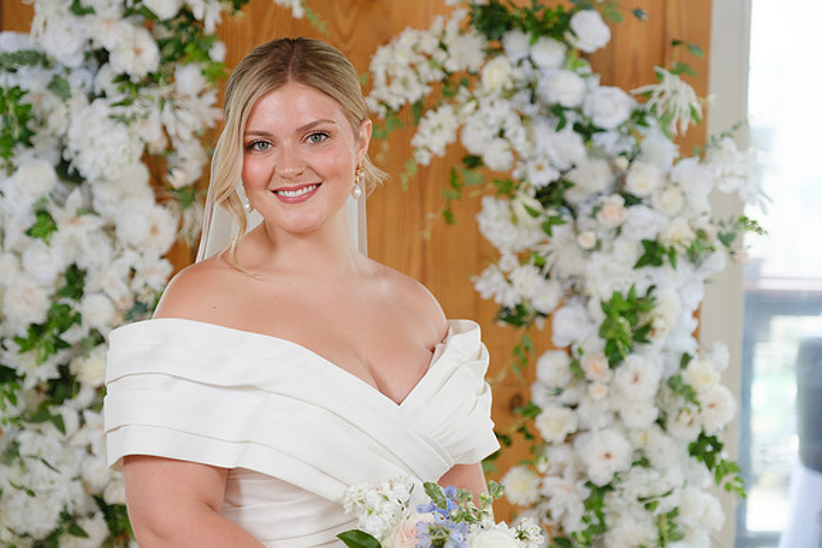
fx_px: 1896
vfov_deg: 16.5
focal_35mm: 83
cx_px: 411
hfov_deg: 24.5
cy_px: 274
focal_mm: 55
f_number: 2.8
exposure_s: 1/250
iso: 250
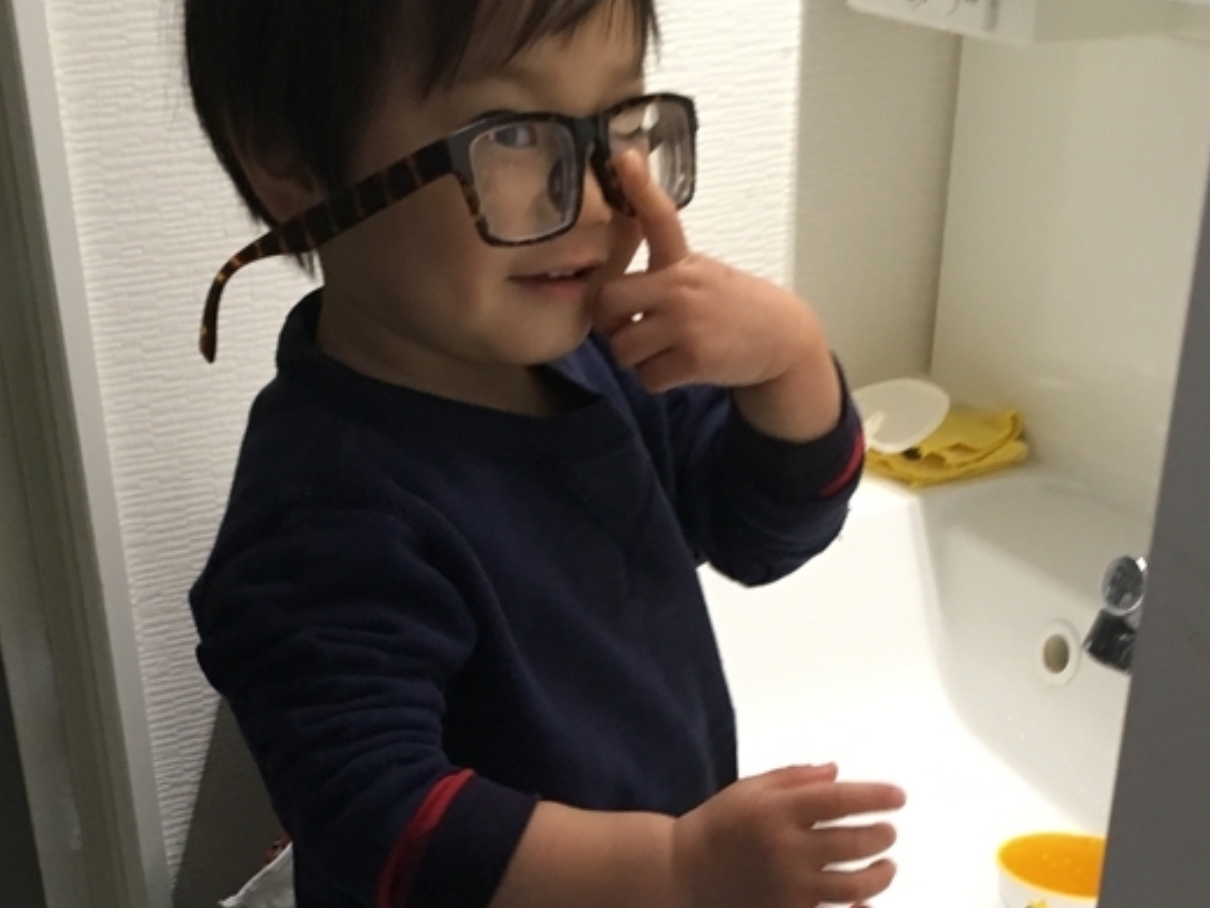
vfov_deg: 24.4
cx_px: 534
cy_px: 920
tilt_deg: -31.2
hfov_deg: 33.7
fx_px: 1993
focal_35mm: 57
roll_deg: +2.0
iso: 125
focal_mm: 4.15
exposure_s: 1/30
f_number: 2.2
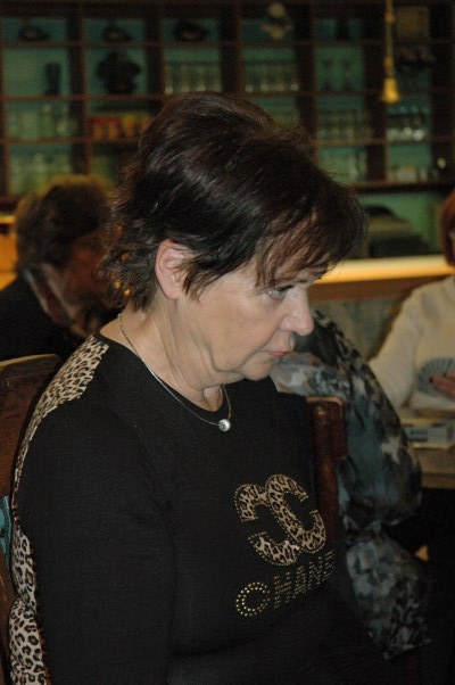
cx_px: 228
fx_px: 1710
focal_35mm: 90
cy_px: 342
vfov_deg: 22.6
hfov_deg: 15.2
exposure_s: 1/60
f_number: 5
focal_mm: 60
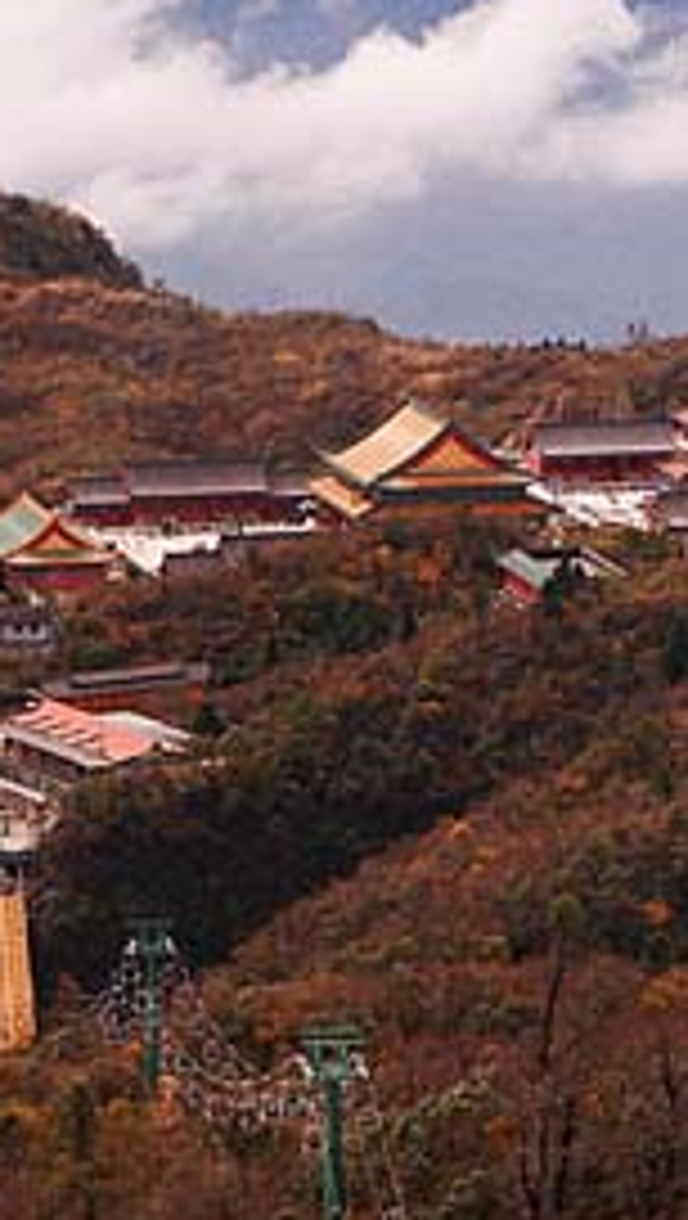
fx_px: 6792
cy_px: 572
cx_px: 360
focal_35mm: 210
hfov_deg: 5.8
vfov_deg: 10.3
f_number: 8
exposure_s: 1/200
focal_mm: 66
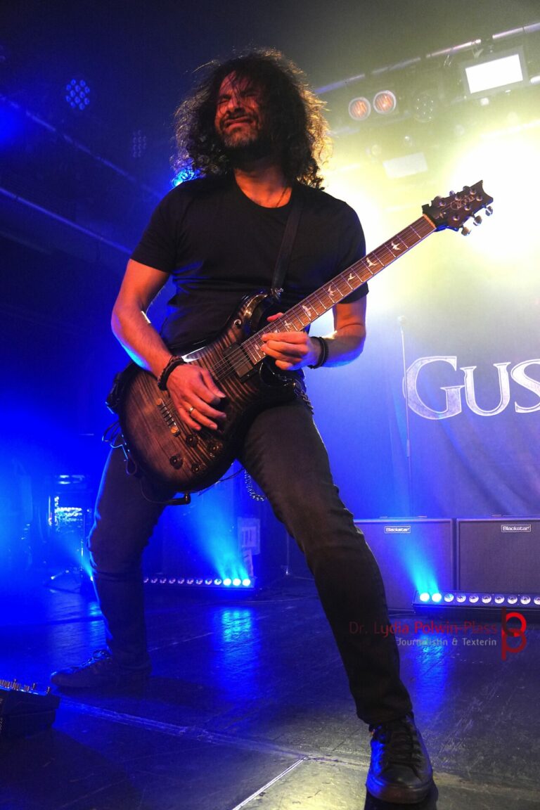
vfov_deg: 67.4
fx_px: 607
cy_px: 405
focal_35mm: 27
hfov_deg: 47.9
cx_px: 270
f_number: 3.5
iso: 2500
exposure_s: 1/160
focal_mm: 18
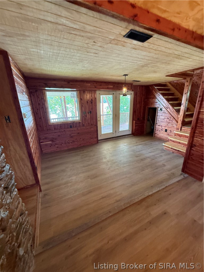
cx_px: 102
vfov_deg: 102.1
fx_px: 110
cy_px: 136
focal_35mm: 14
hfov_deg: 85.7
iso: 400
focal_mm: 2.22
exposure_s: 1/60
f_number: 2.2
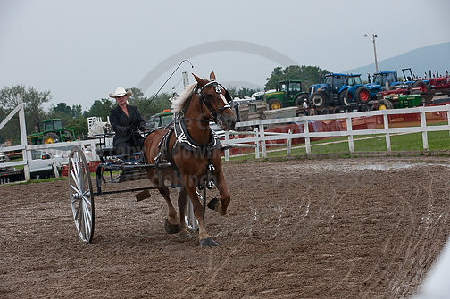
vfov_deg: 10.9
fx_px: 1561
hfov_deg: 16.4
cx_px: 225
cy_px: 150
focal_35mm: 125
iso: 900
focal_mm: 125
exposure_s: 1/1000
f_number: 5.6
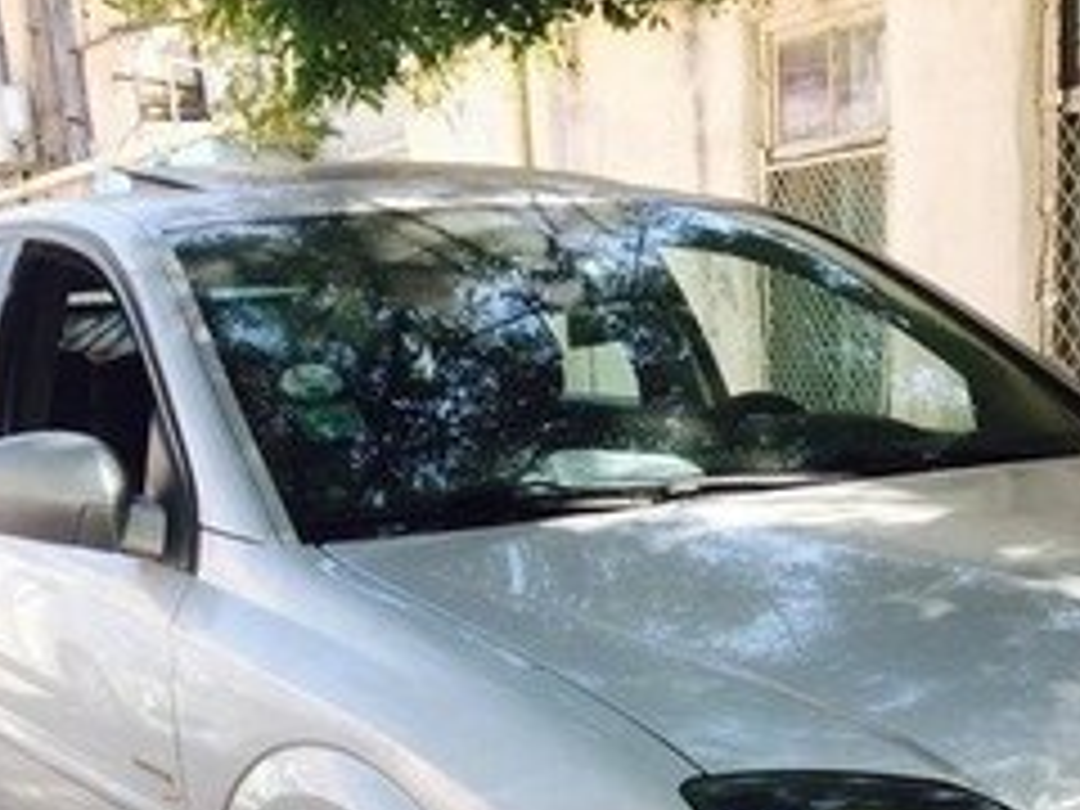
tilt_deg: -19.3
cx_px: 639
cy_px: 1026
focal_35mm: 60
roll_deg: +5.7
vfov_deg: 22.1
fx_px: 1872
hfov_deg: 32.1
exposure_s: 1/261
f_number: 2.2
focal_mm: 4.15
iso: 32
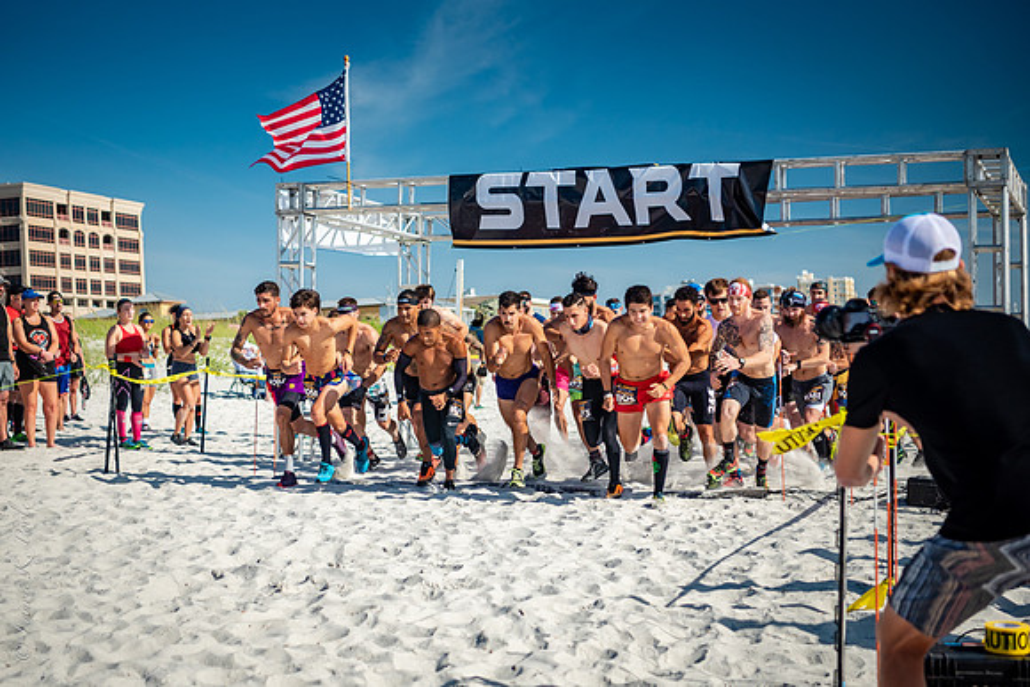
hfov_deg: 35.5
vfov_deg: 24.1
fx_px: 1609
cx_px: 466
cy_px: 335
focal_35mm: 56
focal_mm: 48
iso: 360
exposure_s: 1/4000
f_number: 2.8
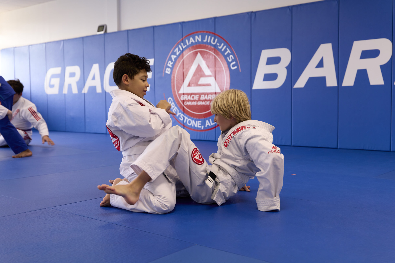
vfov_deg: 31.9
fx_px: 461
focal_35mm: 42
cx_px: 198
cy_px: 132
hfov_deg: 46.4
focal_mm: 42
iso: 800
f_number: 4
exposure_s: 1/100
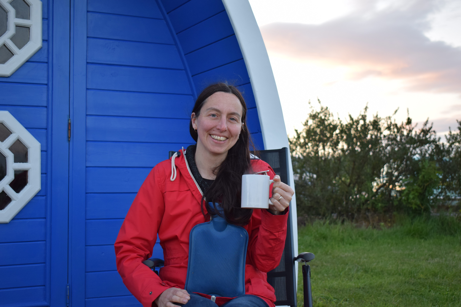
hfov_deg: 37.9
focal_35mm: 52
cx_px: 230
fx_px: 672
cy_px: 154
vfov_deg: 25.8
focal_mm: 35
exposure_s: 1/80
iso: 400
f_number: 4.5
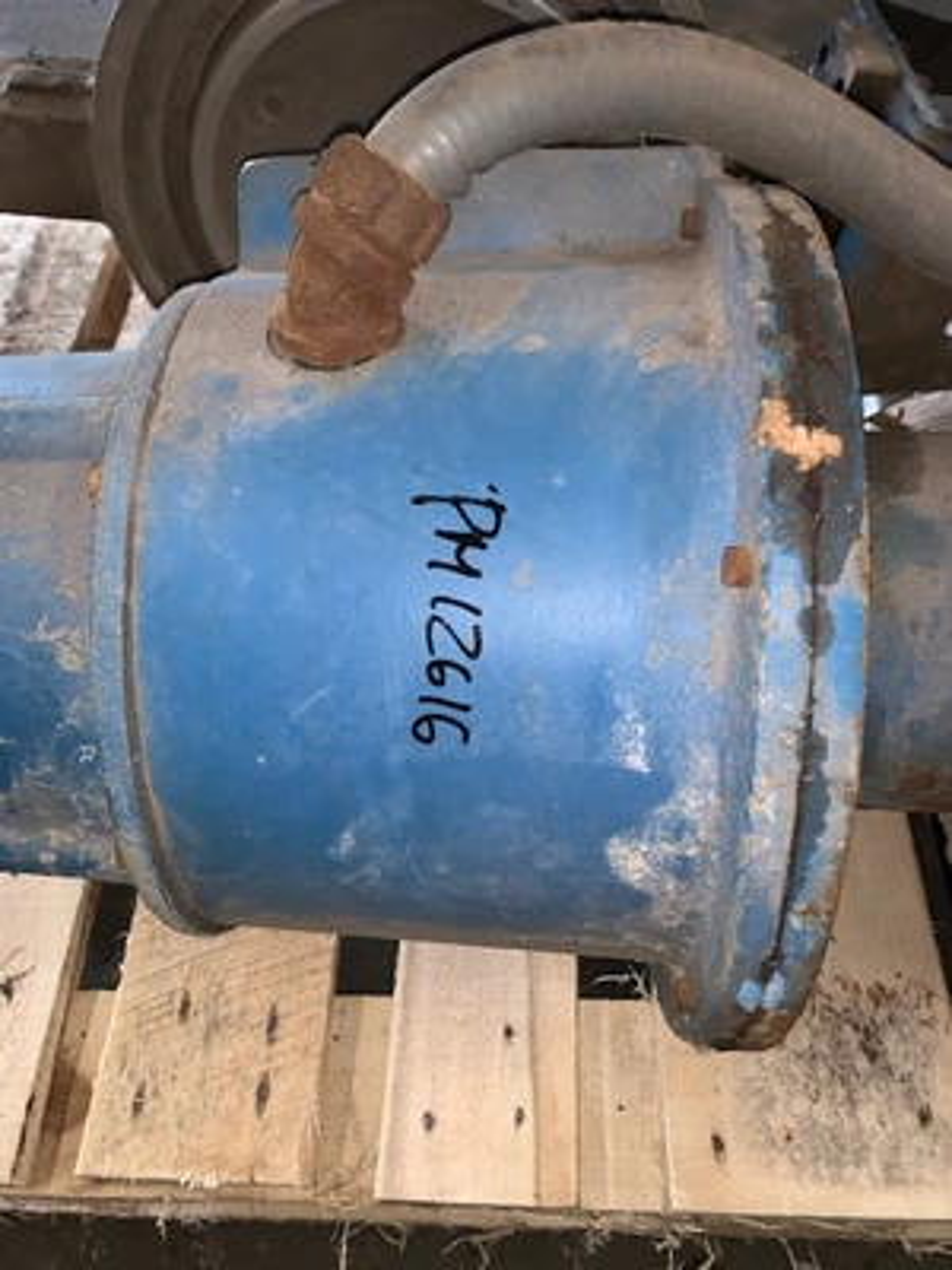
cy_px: 635
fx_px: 953
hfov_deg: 53.1
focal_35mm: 26
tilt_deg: -56.4
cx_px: 476
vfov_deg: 67.3
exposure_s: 1/15
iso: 80
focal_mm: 4.25
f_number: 1.8
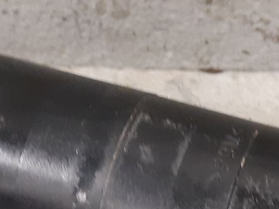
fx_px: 960
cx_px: 161
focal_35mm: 119
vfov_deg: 12.4
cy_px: 165
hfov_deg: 16.5
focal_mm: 3.93
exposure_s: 1/33
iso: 250
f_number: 1.7
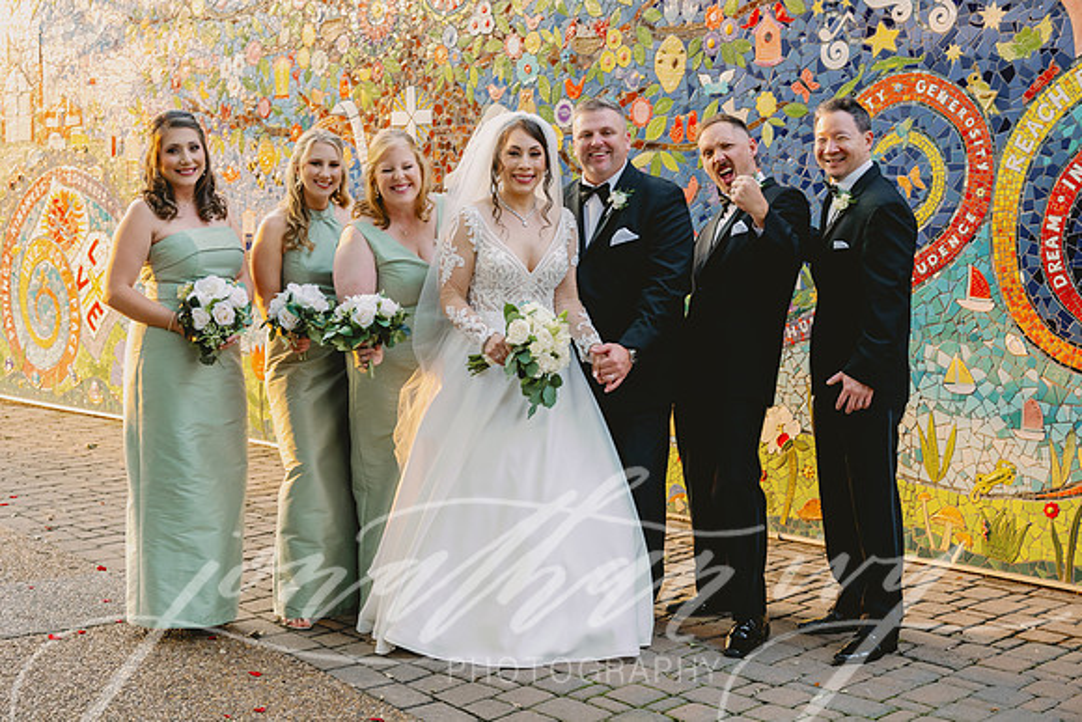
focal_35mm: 52
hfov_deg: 38.2
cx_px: 541
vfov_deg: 26.0
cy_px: 361
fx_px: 1563
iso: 1000
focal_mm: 52
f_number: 4.5
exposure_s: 1/250
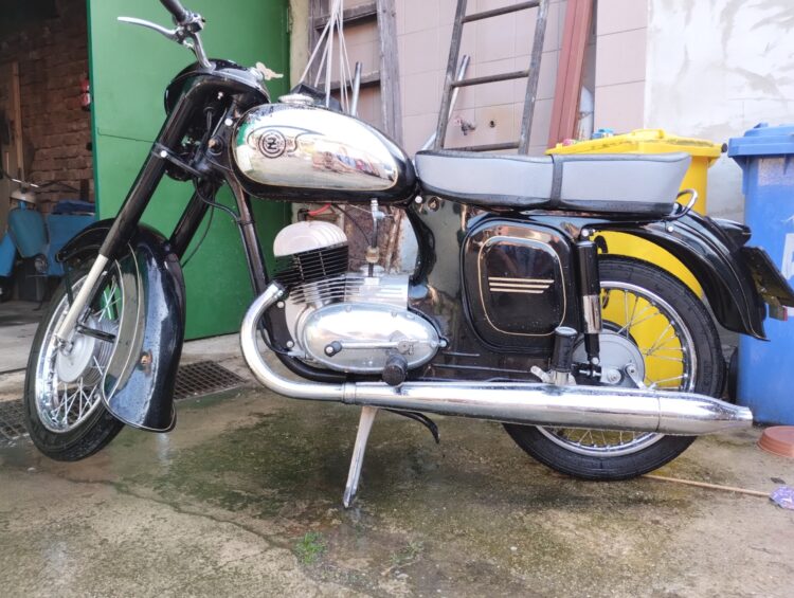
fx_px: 643
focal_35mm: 28
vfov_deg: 49.9
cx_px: 397
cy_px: 299
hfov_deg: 63.4
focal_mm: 4.27
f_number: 1.8
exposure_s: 1/50
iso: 216
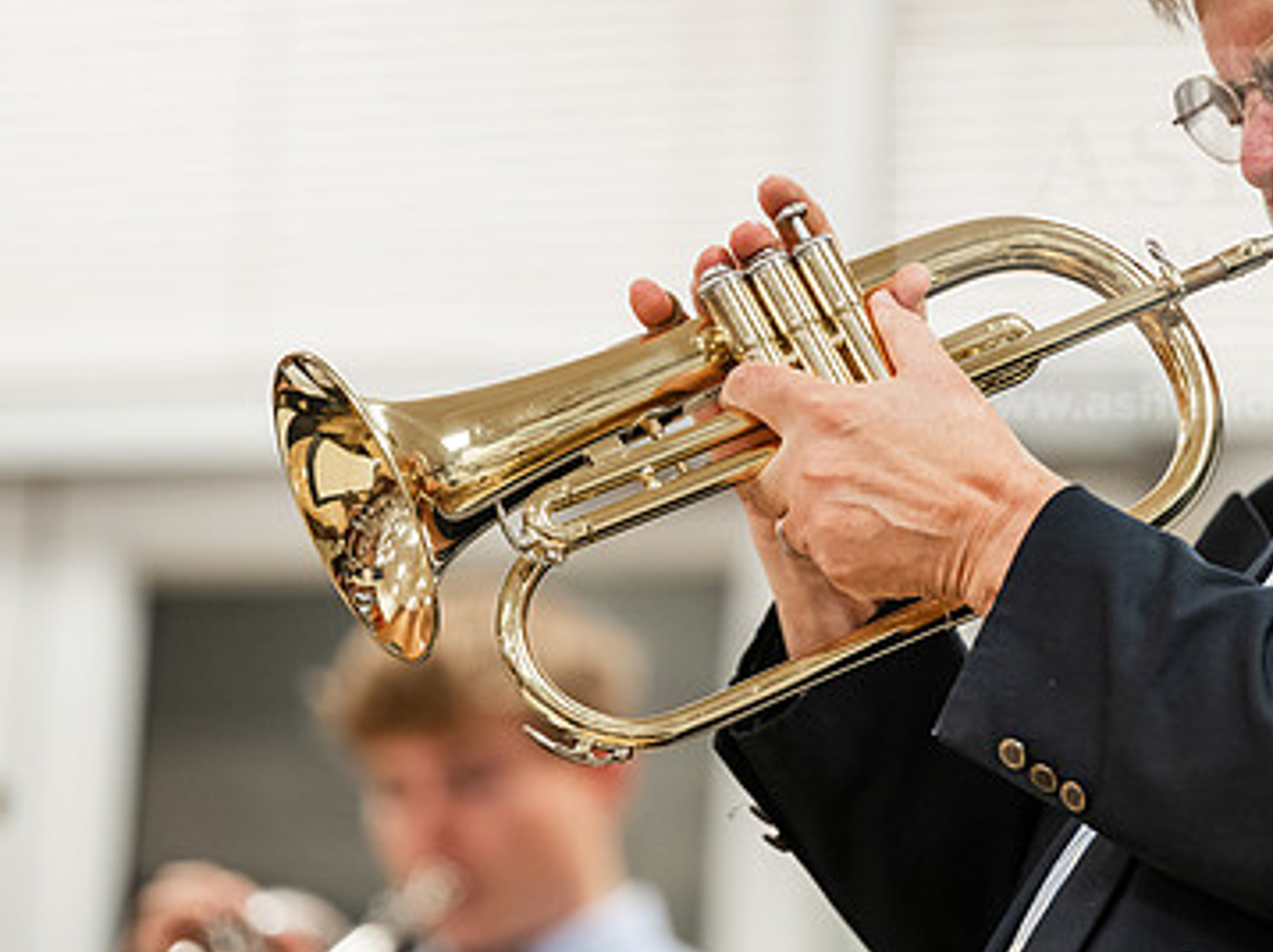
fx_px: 9739
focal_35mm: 265
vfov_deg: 5.6
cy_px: 478
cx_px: 789
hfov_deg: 7.5
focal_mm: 170
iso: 2000
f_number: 2.8
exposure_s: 1/200
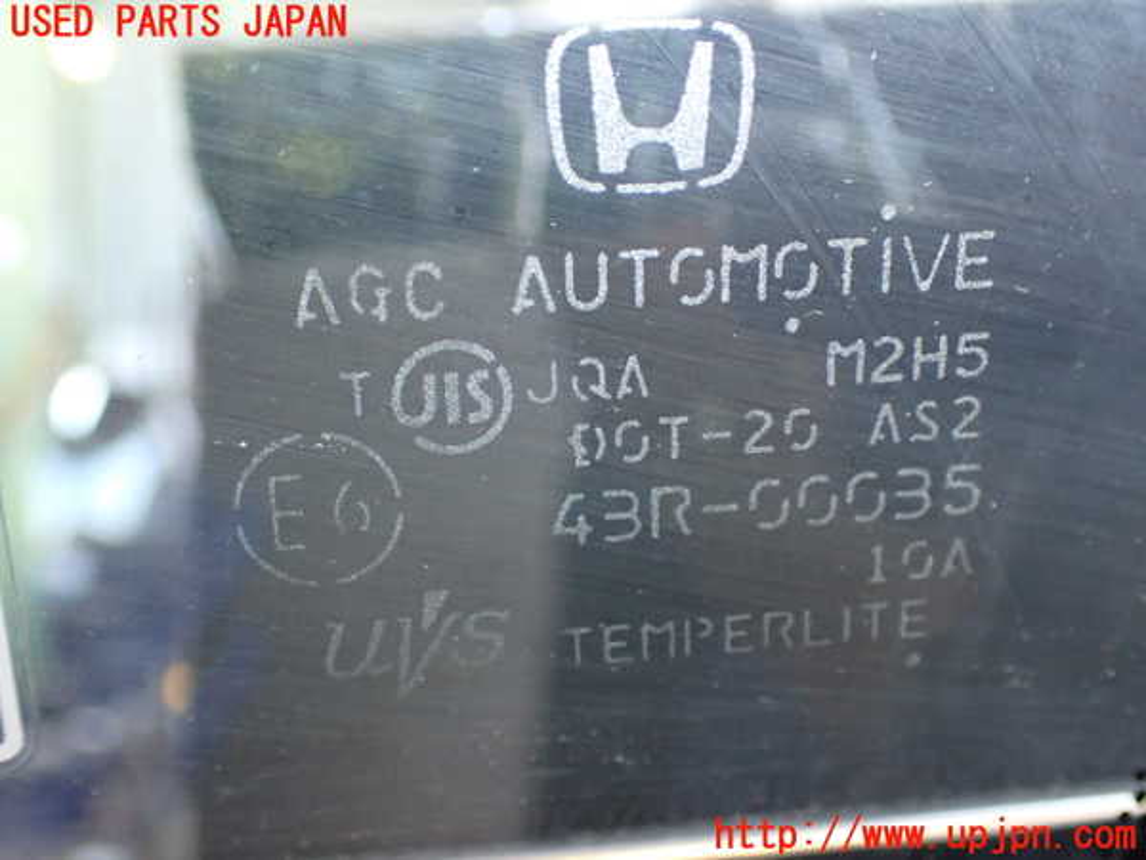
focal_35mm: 41
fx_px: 1357
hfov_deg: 45.8
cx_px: 573
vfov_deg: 35.1
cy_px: 430
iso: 800
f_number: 2.8
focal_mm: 7.31
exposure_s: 1/80
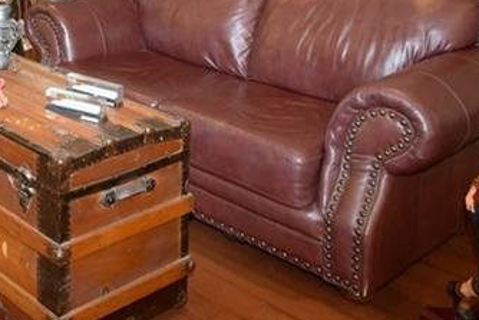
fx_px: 652
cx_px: -96
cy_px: -124
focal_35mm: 49
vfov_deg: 23.5
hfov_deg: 33.0
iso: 800
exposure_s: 1/60
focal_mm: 16
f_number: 4
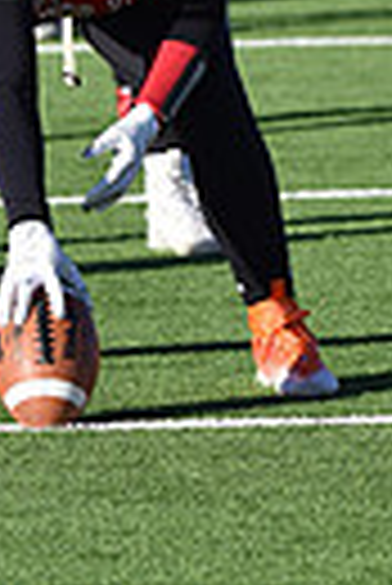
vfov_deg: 2.5
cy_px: -423
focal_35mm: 832
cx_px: 113
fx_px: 13552
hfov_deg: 1.7
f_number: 5.3
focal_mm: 240
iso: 180
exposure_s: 1/1000
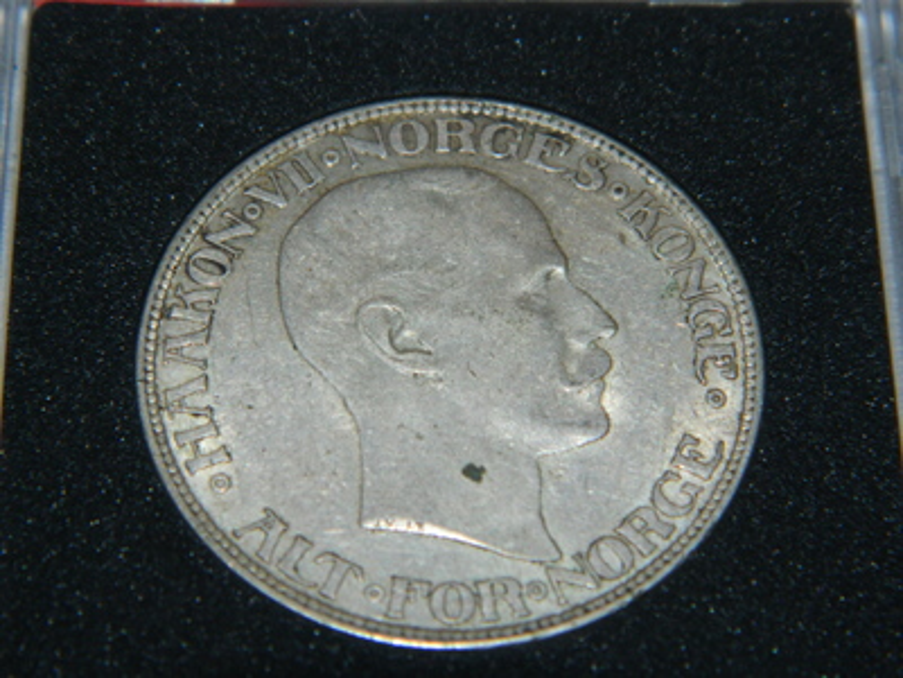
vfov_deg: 14.4
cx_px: 452
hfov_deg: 19.1
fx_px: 2687
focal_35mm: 103
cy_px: 339
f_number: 12.6
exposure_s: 1/30
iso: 200
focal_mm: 18.6
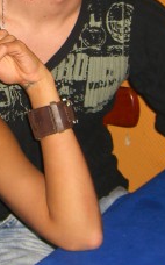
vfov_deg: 19.2
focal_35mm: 106
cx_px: -13
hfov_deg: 12.1
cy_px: 17
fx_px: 765
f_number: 2.8
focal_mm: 7.9
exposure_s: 1/60
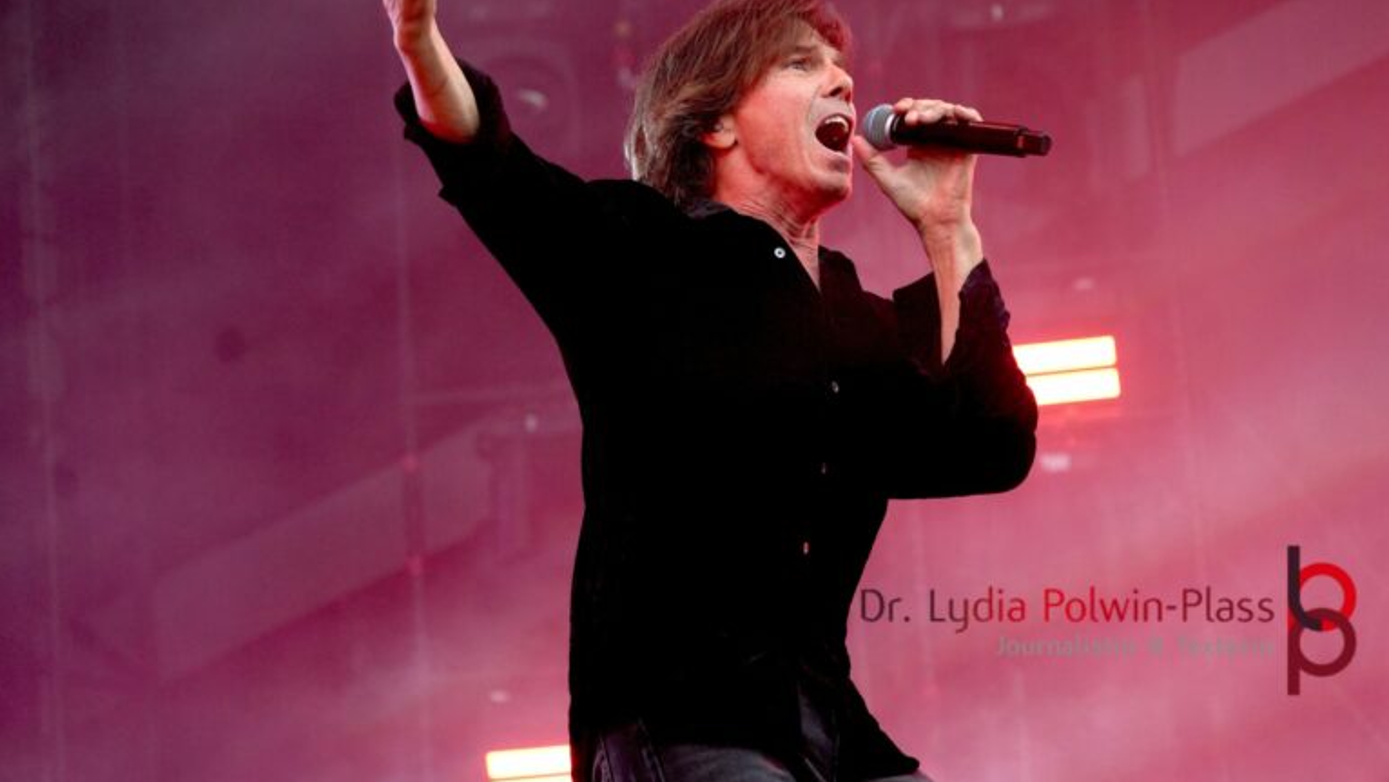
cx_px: 694
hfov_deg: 10.4
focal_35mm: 208
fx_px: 7661
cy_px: 347
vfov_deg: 5.8
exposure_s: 1/250
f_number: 5.6
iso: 2500
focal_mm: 132
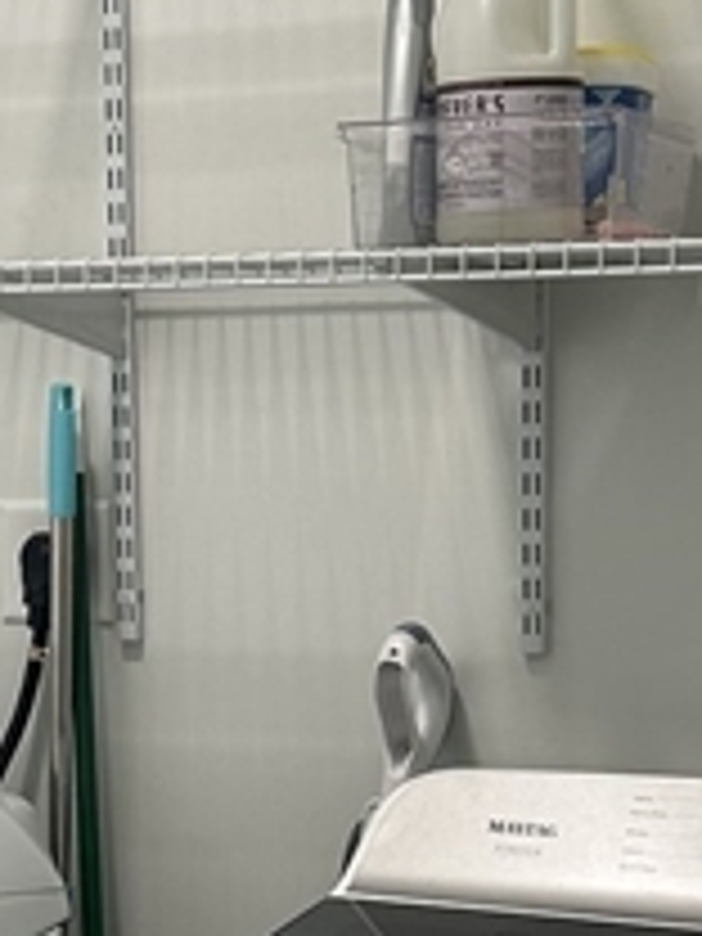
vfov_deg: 20.3
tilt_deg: -8.9
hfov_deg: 15.3
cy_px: 702
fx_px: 2596
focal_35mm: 96
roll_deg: +1.1
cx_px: 94
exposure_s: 1/60
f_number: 1.5
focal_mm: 5.7
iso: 100
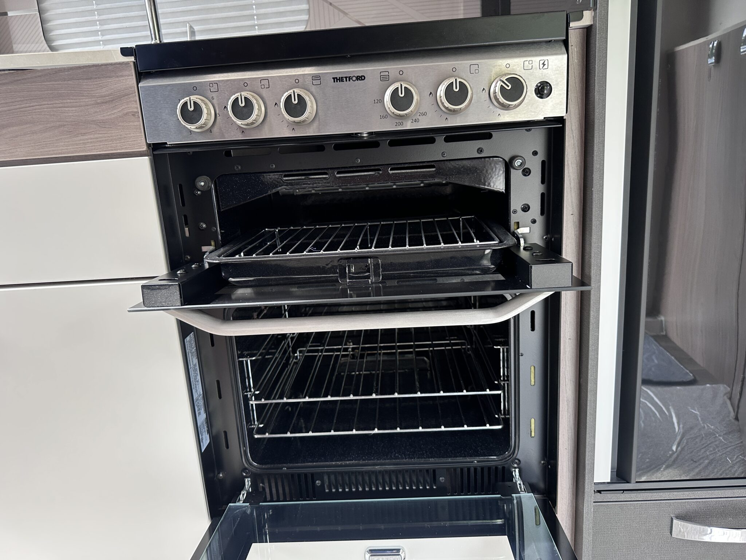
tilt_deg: -13.6
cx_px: 373
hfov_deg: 71.6
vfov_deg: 56.8
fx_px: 517
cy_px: 280
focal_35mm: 24
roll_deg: +5.2
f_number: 1.78
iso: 160
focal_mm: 6.86
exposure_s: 1/121
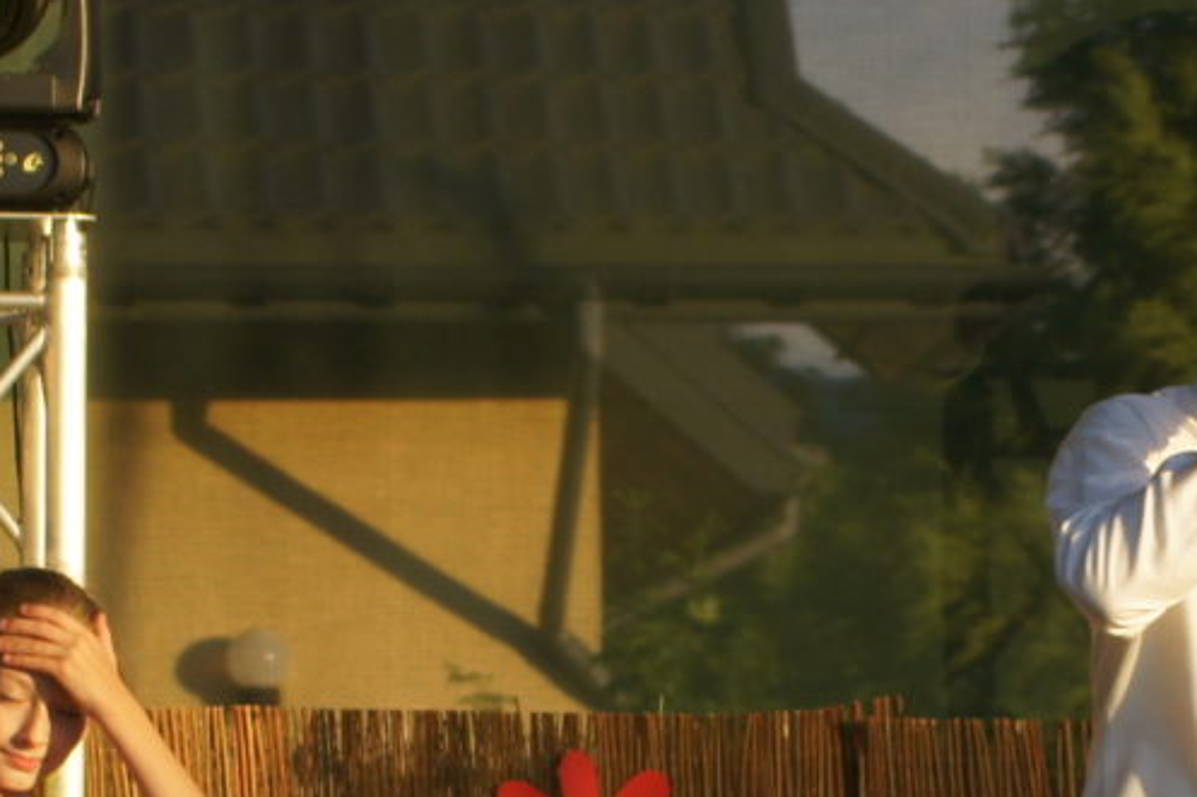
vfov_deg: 4.0
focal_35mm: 340
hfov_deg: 6.1
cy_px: 813
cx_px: 877
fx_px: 11303
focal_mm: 55
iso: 200
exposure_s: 1/250
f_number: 7.1
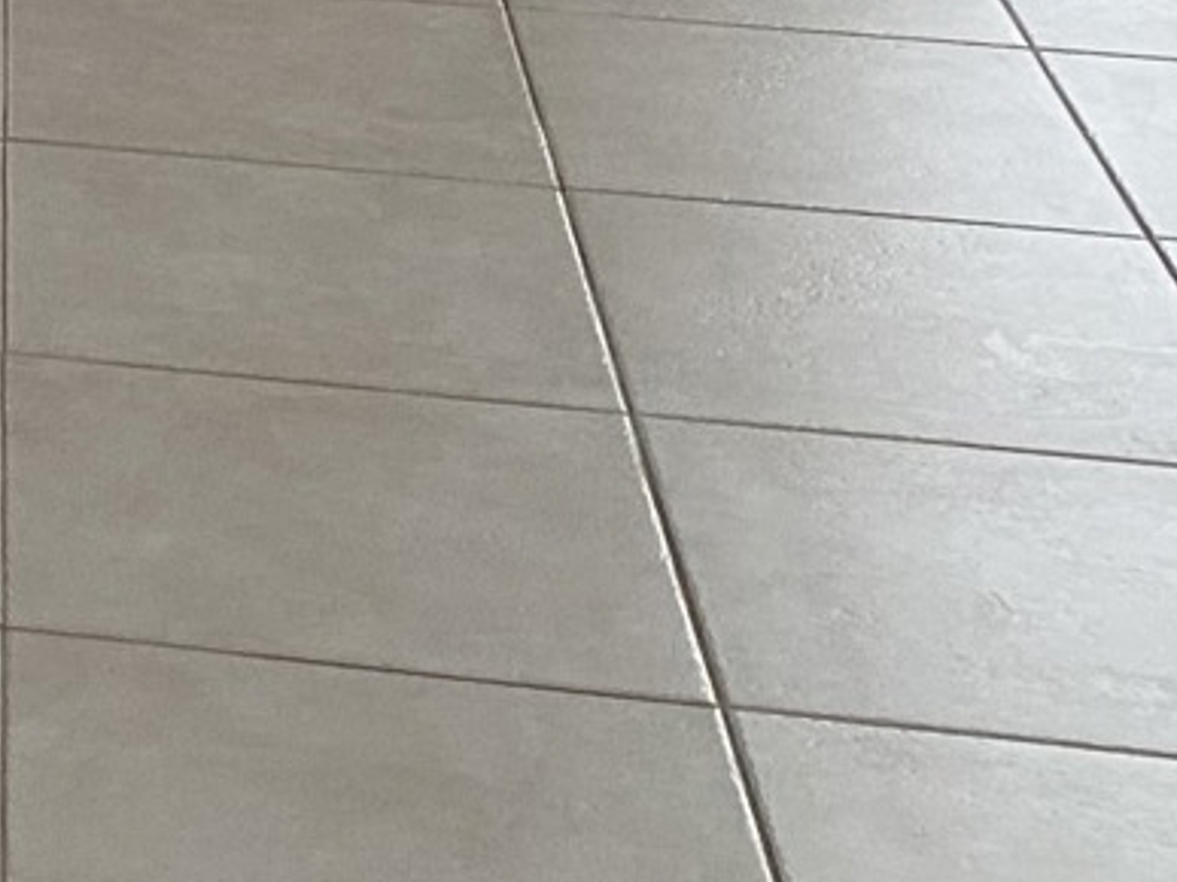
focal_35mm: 129
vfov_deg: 11.0
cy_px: -484
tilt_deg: -13.1
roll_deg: +0.5
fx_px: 4385
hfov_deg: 13.5
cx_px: -1046
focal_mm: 4.25
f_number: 1.8
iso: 125
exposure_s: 1/82
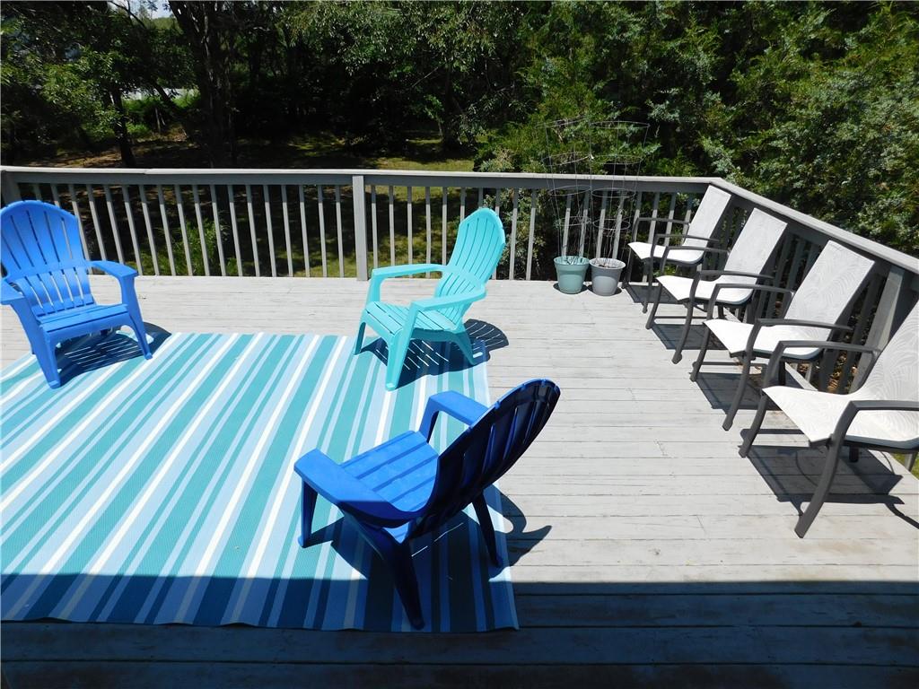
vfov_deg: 58.9
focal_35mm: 23
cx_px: 460
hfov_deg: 73.9
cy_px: 344
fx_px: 611
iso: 125
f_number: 6
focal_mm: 4
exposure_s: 1/500
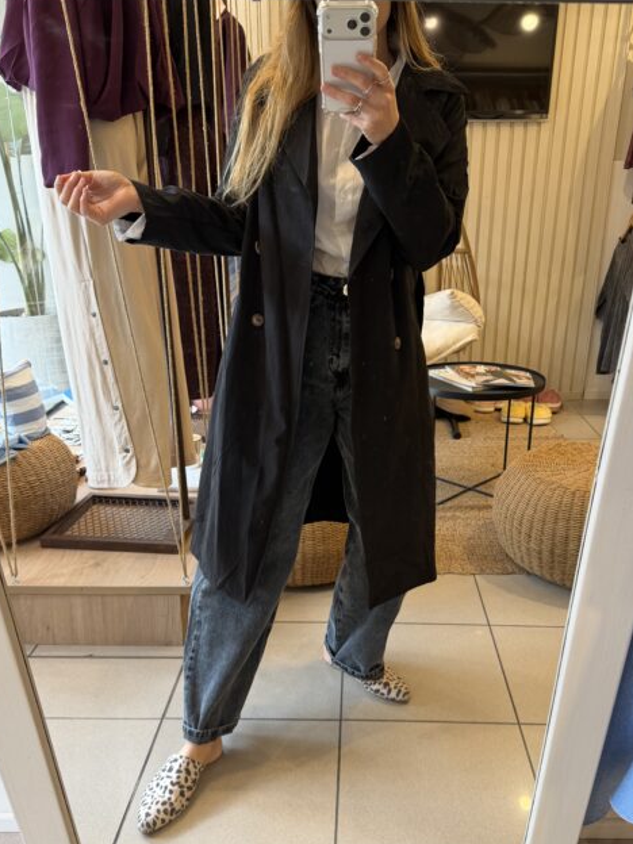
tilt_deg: -40.6
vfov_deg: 59.8
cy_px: 475
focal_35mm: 30
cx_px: 358
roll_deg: -0.1
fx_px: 731
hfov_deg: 46.7
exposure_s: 1/100
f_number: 1.78
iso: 200
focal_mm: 6.76
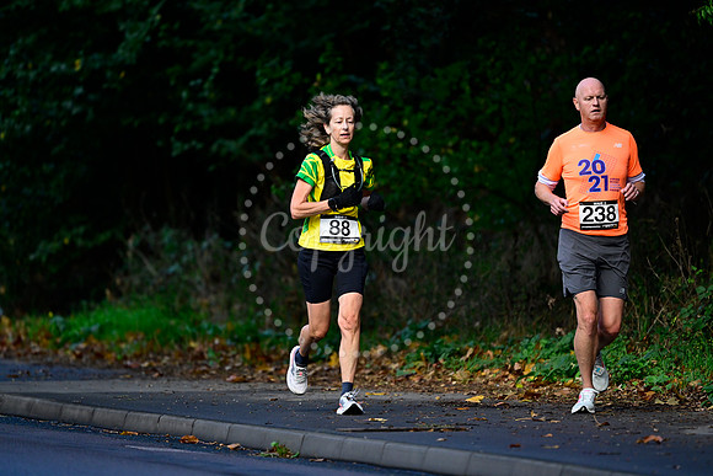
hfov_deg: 3.7
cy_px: 238
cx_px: 356
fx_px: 11093
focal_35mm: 560
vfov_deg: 2.5
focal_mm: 560
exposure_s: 1/1000
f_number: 4
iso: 1600
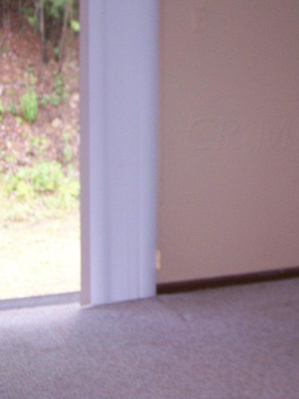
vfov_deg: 26.5
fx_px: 841
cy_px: 133
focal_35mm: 73
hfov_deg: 19.8
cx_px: 261
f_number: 2.8
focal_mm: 6.3
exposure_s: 1/60
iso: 140
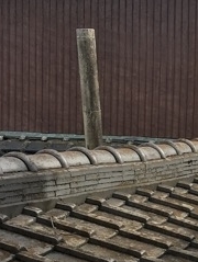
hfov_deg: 10.8
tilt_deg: -7.8
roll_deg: -4.0
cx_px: 411
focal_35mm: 124
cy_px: 210
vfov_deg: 15.8
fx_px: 943
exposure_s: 1/1099
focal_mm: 4.15
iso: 25
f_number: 2.2
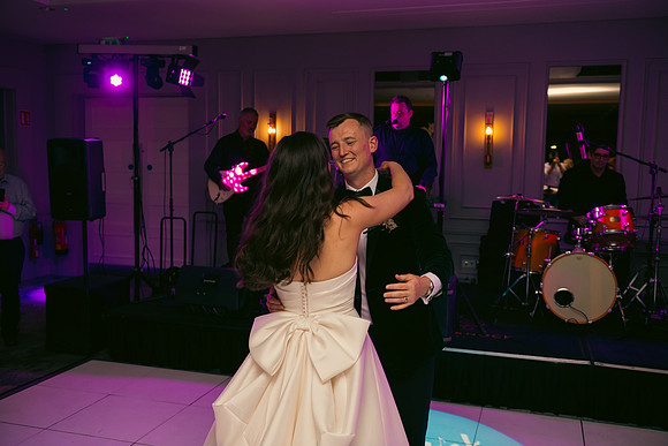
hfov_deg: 54.4
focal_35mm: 35
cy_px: 223
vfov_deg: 37.9
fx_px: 650
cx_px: 334
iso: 800
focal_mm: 35
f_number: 3.5
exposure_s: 1/160
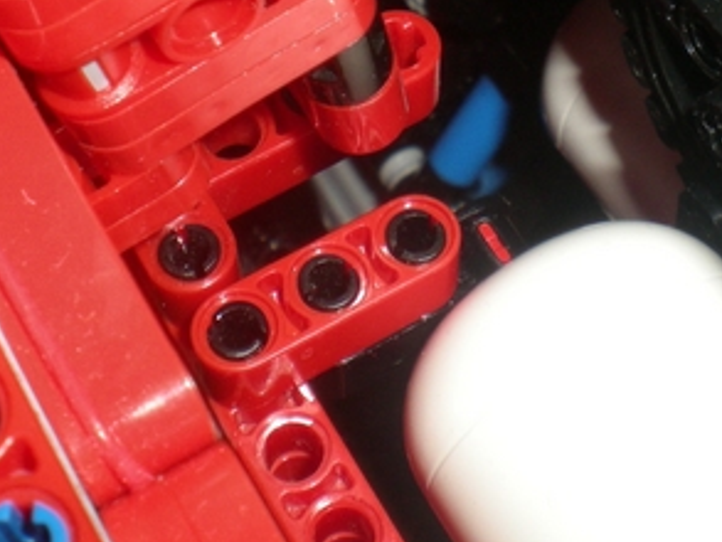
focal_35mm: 83
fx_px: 1732
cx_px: 468
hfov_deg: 23.5
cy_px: -2
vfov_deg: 17.4
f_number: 4.6
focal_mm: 6.3
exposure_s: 1/60
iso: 100
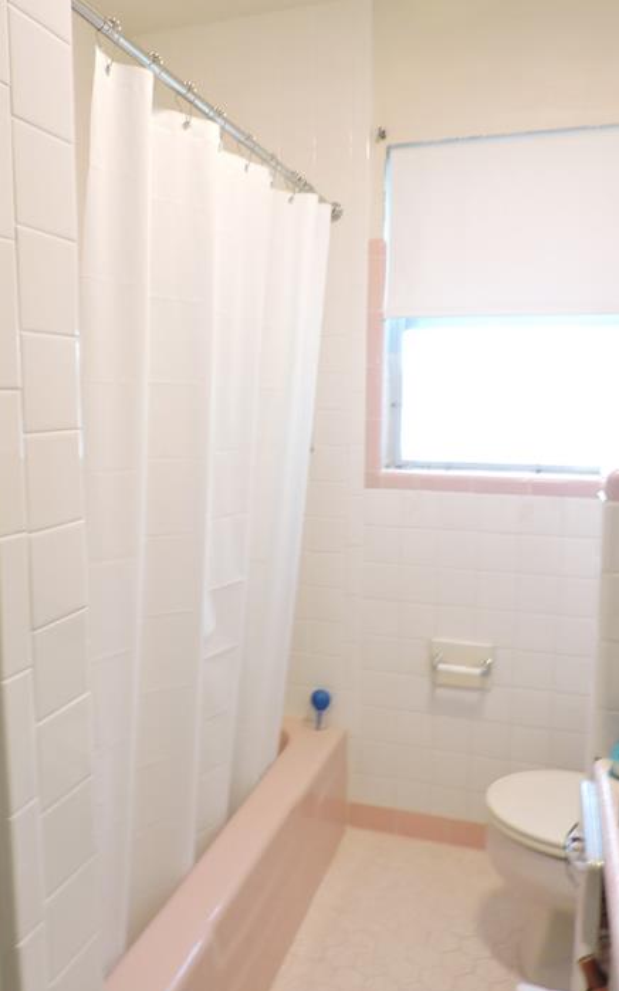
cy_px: 488
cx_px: 284
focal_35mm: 28
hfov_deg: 44.5
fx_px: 756
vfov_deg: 66.5
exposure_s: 1/25
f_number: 3
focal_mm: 4.3
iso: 400
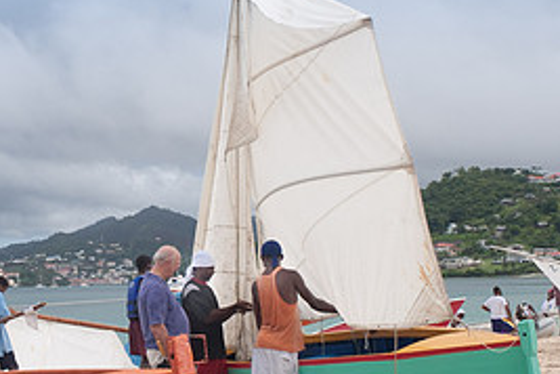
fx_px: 1182
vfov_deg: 17.9
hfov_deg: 26.2
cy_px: 210
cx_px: 120
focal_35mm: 76
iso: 200
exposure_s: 1/180
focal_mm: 35
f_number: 8
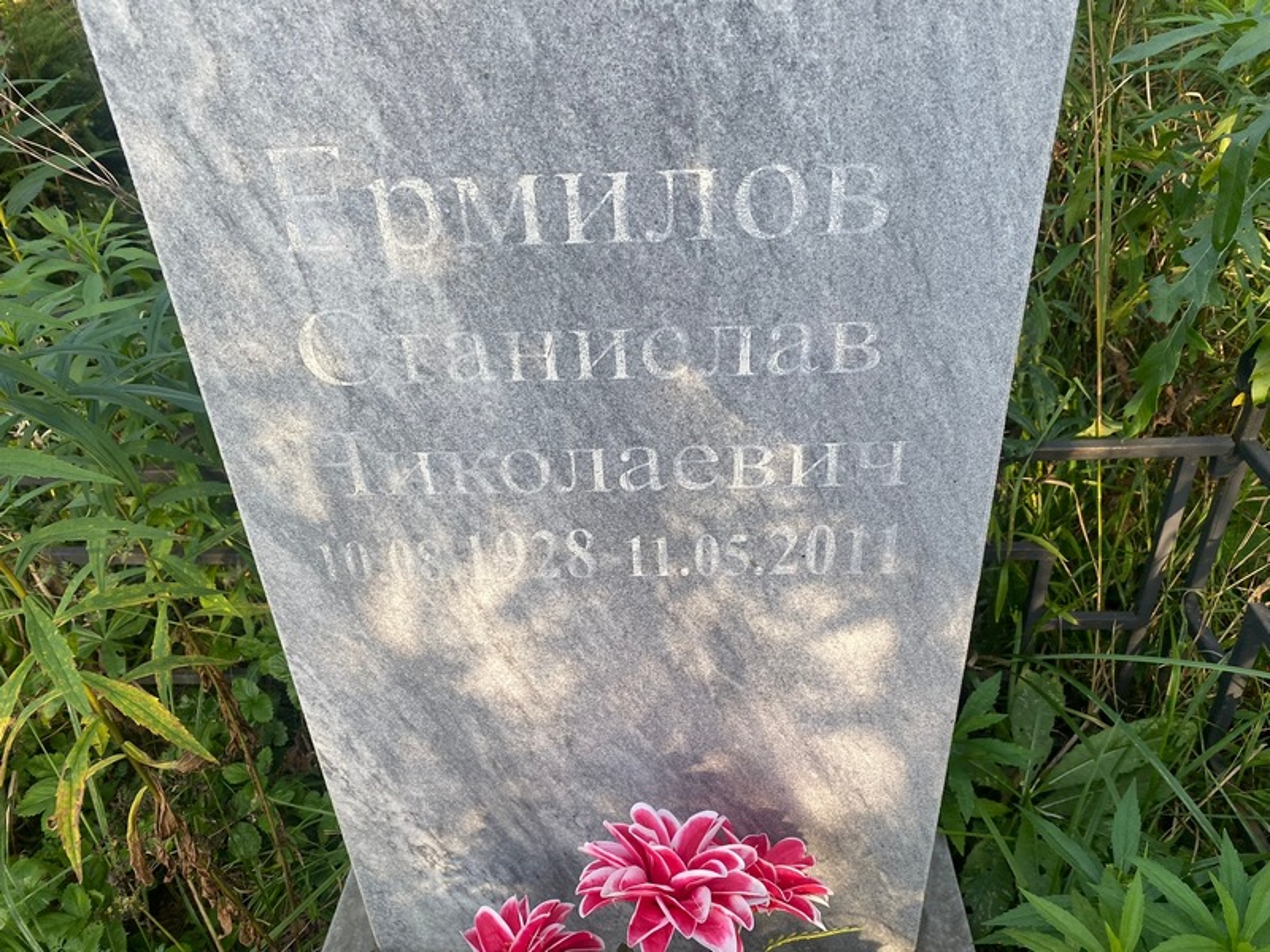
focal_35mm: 26
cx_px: 635
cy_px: 476
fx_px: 954
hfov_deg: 67.3
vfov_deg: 53.1
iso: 32
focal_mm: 4.25
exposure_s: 1/376
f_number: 1.8
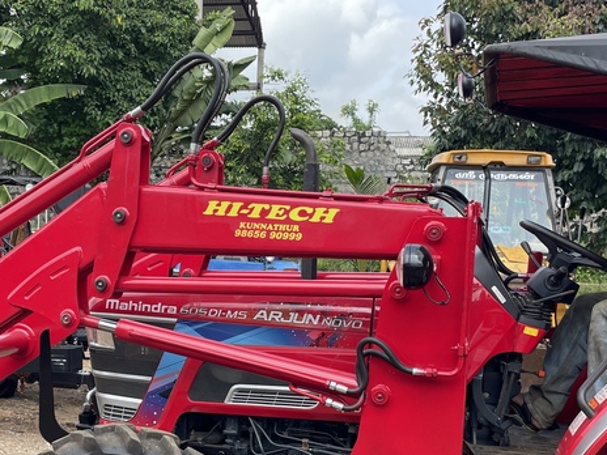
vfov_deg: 25.9
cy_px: 327
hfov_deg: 33.6
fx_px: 982
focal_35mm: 56
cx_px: 145
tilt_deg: -4.2
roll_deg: -0.6
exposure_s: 1/812
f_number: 1.6
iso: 32
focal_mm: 4.2
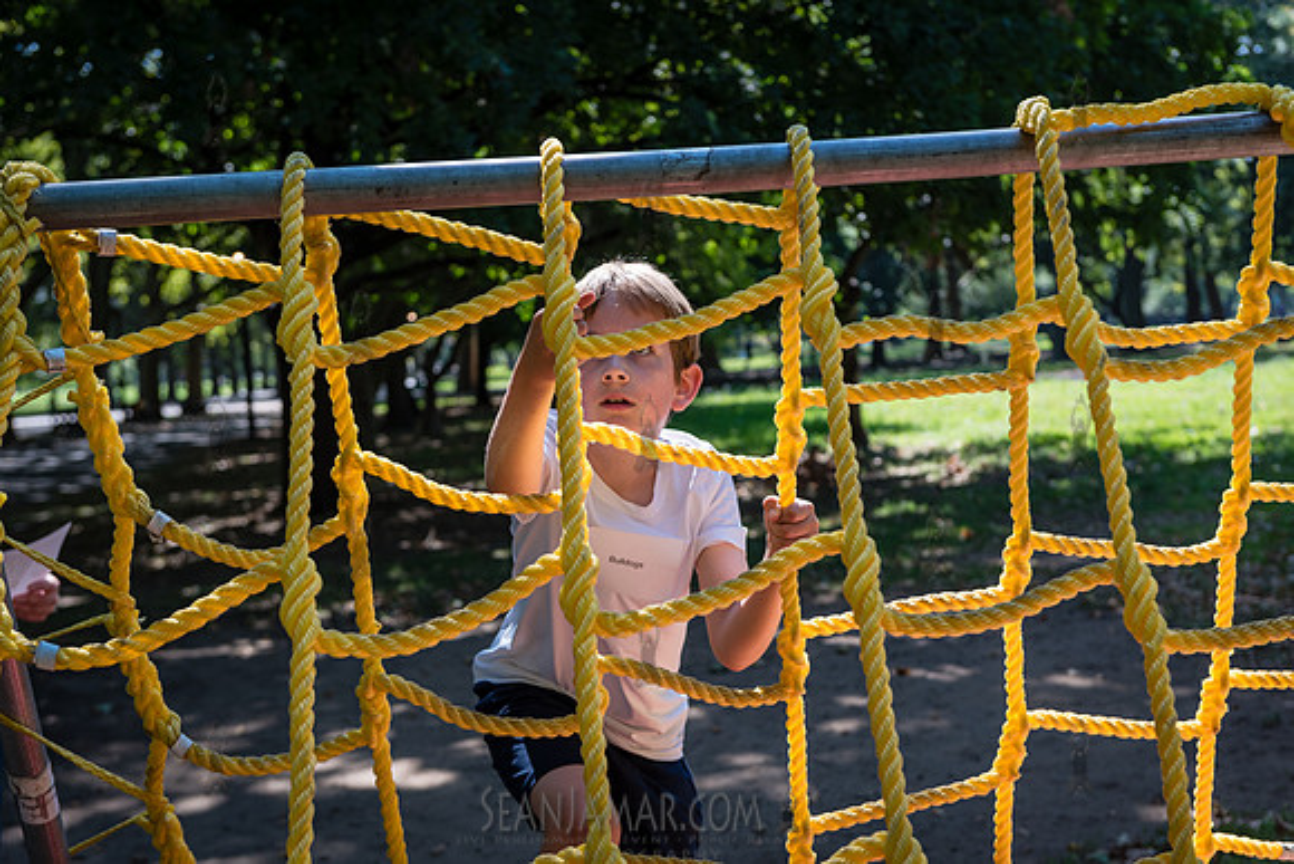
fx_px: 2157
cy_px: 432
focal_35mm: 60
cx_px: 647
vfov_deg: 22.6
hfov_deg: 33.4
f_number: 4.5
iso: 200
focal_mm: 60
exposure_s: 1/400
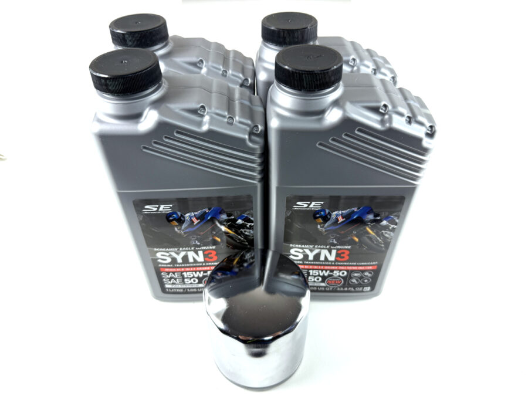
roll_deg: +0.7
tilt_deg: -42.0
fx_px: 366
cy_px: 198
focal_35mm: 24
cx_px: 264
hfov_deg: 71.6
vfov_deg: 56.8
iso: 64
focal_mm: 6.76
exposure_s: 1/210
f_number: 1.78
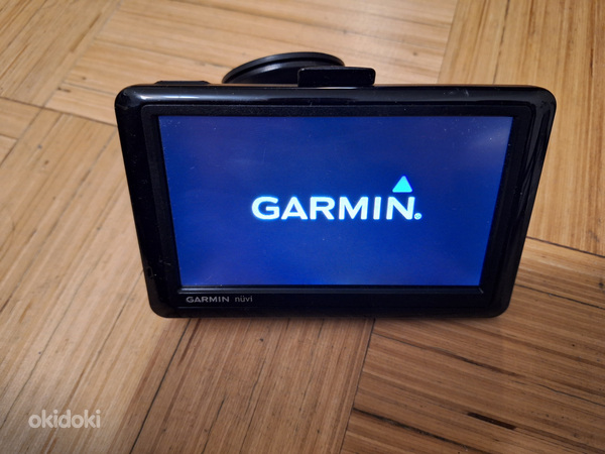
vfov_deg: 58.9
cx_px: 302
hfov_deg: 73.9
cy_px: 227
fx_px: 402
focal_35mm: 23
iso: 500
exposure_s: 1/20
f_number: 1.8
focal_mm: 5.54
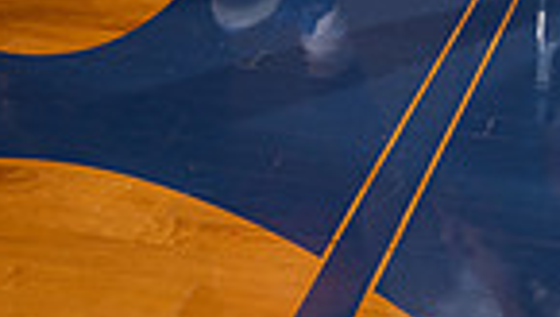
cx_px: 494
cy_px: -448
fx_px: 1546
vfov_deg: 10.2
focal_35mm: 104
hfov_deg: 20.2
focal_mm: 32
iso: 400
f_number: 4.5
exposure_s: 1/250
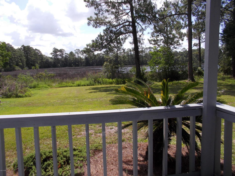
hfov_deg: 61.7
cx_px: 118
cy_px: 88
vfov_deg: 48.2
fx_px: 197
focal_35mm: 29
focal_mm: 4.1
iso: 80
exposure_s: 1/640
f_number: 3.3
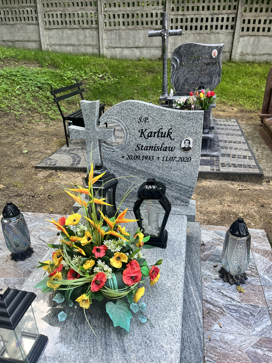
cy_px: 182
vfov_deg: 67.3
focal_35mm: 26
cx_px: 136
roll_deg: +2.3
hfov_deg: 53.1
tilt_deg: -38.3
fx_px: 272
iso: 50
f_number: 1.6
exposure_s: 1/314
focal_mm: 5.1
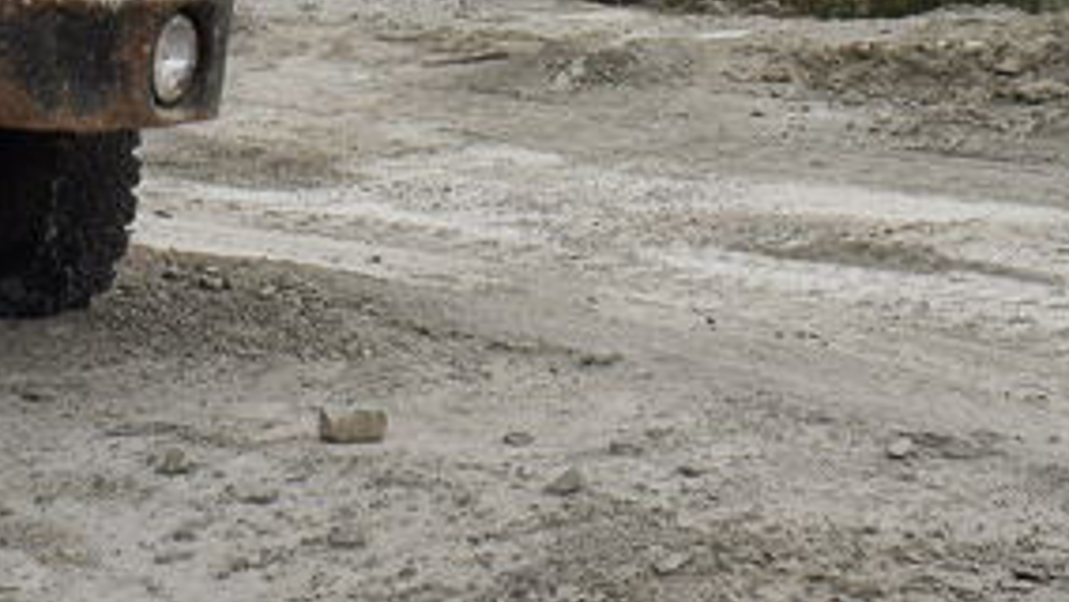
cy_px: -843
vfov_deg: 6.9
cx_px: -4
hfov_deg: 12.8
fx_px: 4713
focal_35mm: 166
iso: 200
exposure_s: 1/400
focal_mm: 25
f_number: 10
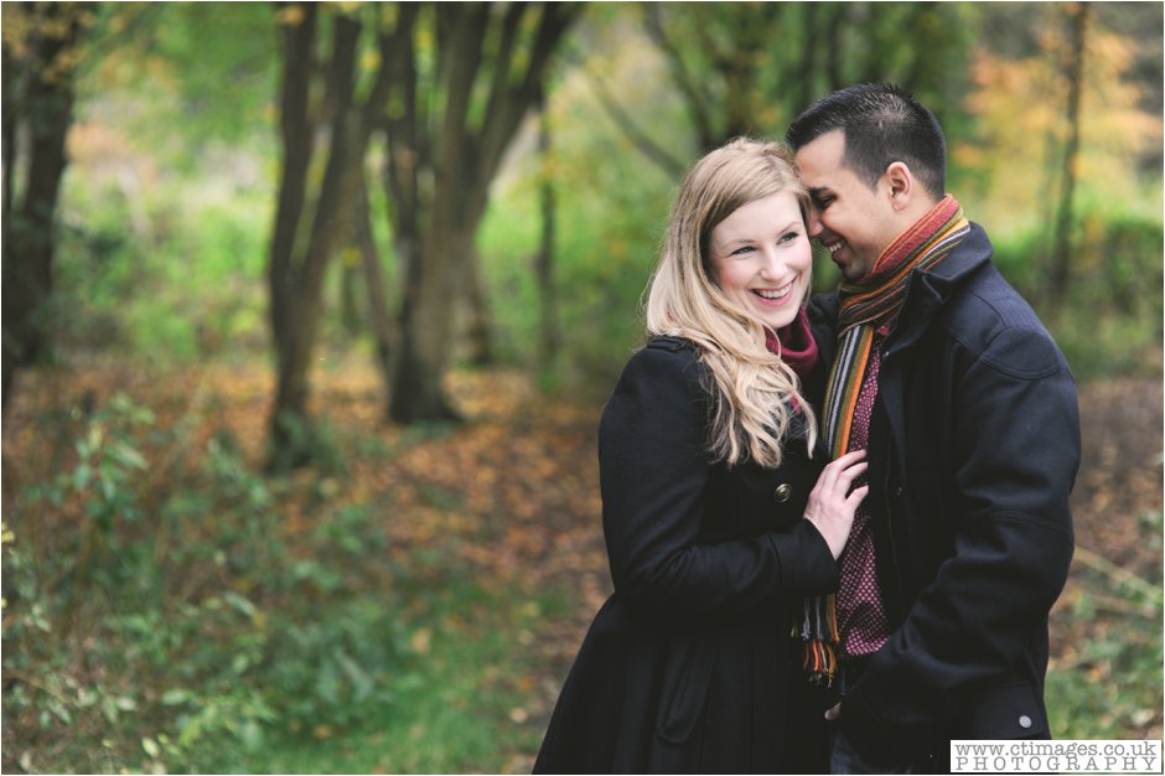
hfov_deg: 23.9
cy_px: 388
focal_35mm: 85
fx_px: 2750
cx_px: 582
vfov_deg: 16.1
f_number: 2.5
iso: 320
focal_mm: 85
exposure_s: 1/250
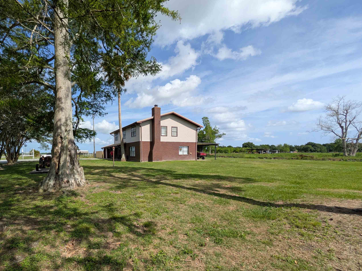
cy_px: 162
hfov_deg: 90.1
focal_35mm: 17
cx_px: 148
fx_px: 178
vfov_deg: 73.9
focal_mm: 1.83
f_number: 2.2
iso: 49
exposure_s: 1/1751
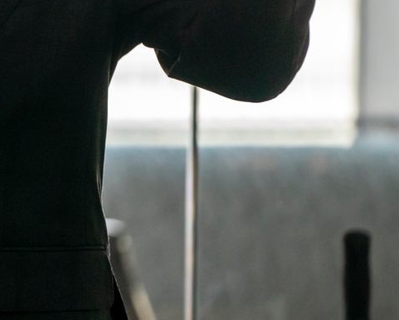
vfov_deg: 2.5
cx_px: -257
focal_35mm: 626
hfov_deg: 3.1
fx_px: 7394
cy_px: -51
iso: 1600
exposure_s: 1/250
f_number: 2.8
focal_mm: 167
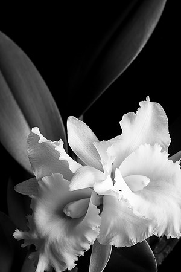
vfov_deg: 22.4
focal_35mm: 91
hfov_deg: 15.0
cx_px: 90
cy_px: 136
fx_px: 686
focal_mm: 60.8
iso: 200
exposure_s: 1/2
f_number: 13
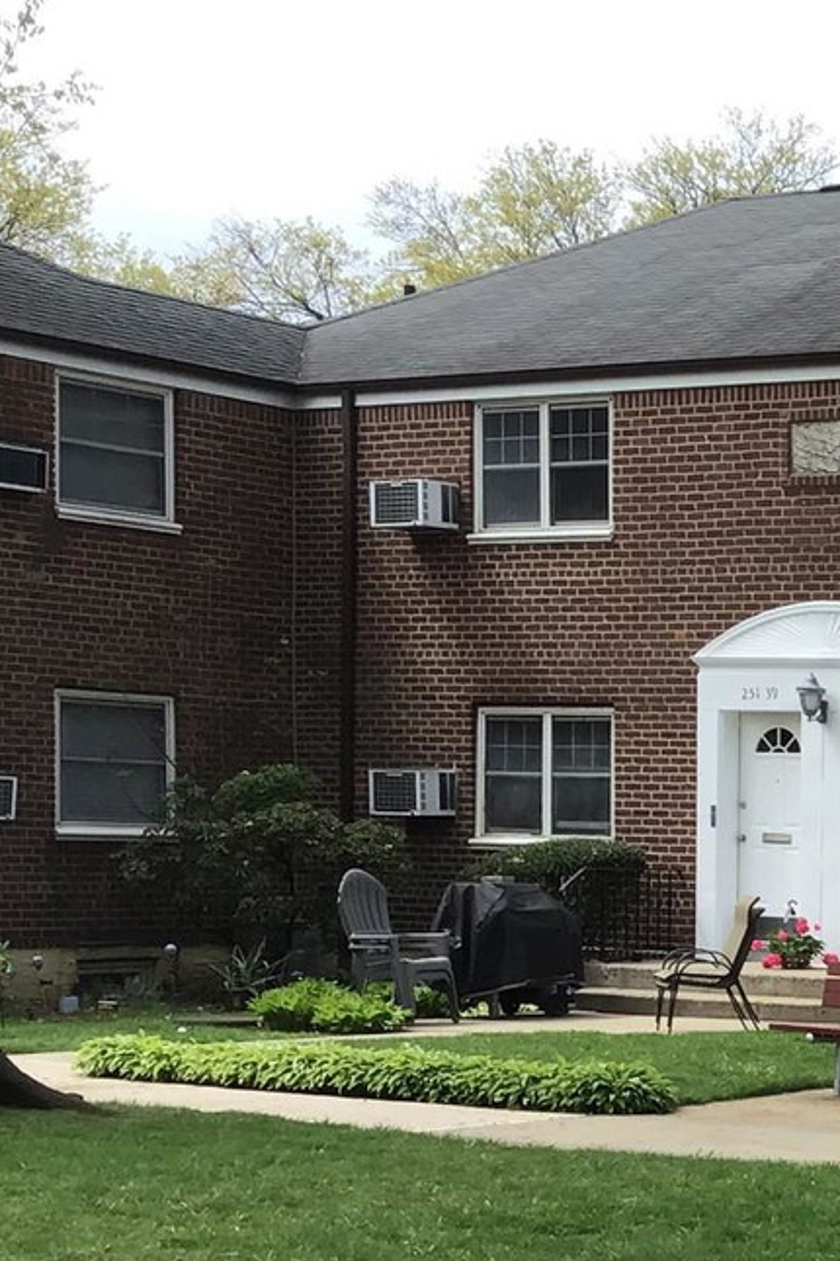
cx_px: 1436
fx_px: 2800
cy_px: 1013
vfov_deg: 24.9
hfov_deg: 15.1
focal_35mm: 80
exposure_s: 1/684
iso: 25
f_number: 2.4
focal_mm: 3.3
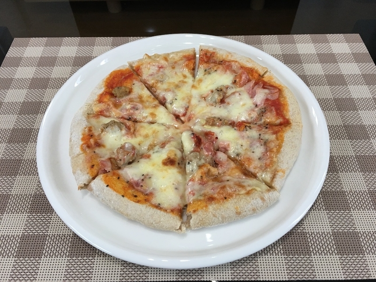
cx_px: 188
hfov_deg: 61.7
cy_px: 141
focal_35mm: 29
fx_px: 315
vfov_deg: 48.2
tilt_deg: -54.7
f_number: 2.2
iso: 50
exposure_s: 1/15
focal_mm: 4.15
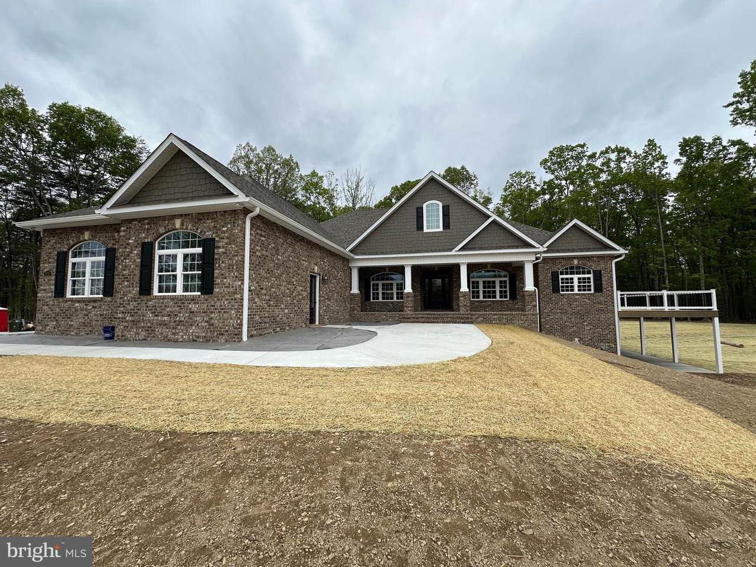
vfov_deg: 85.7
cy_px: 284
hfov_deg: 102.1
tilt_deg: +4.4
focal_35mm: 14
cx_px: 378
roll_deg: +0.7
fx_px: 306
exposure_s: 1/1453
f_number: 2.2
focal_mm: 2.22
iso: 40
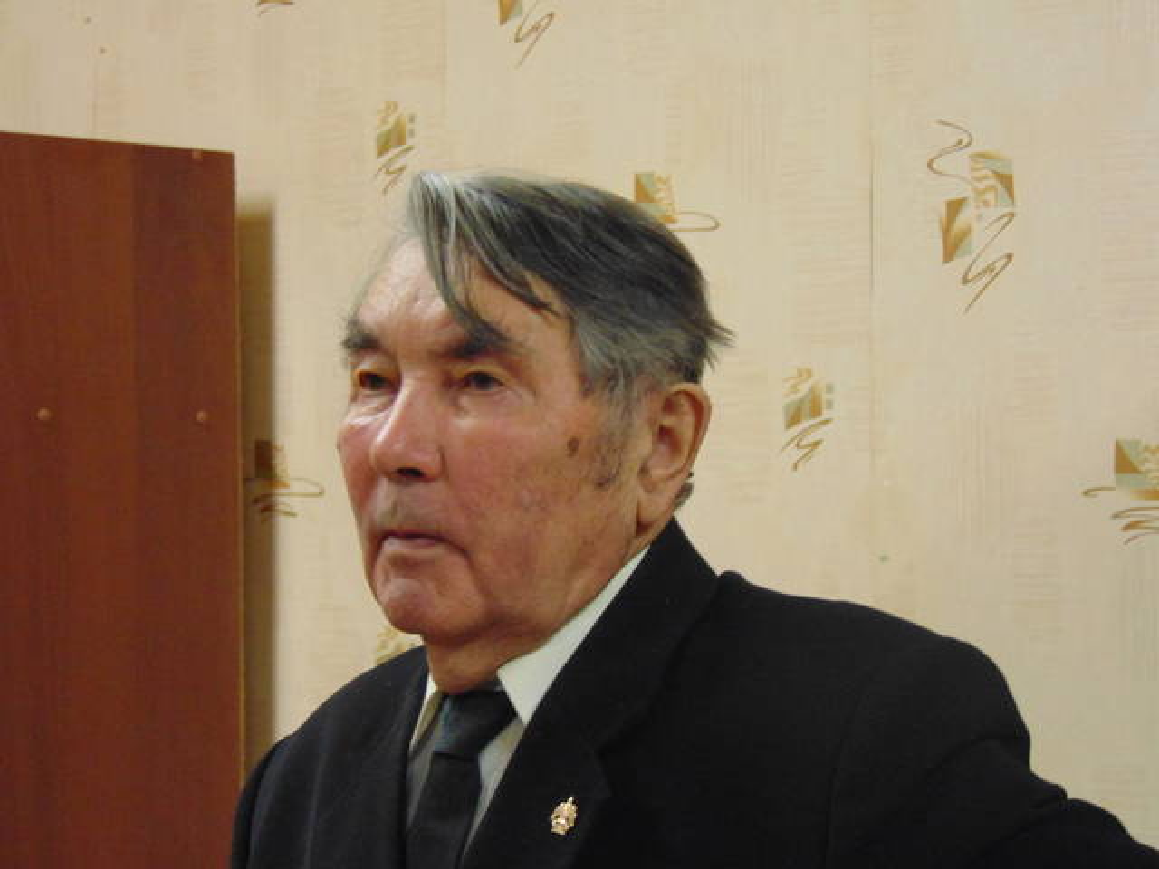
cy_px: 434
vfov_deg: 13.7
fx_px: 3616
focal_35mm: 108
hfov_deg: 18.2
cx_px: 580
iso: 400
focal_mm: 19.4
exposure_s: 1/30
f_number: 3.9
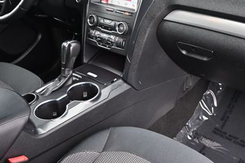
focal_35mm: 48
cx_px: 172
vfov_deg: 27.5
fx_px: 329
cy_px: 45
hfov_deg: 40.1
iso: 500
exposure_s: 1/125
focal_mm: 19.5
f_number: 3.8
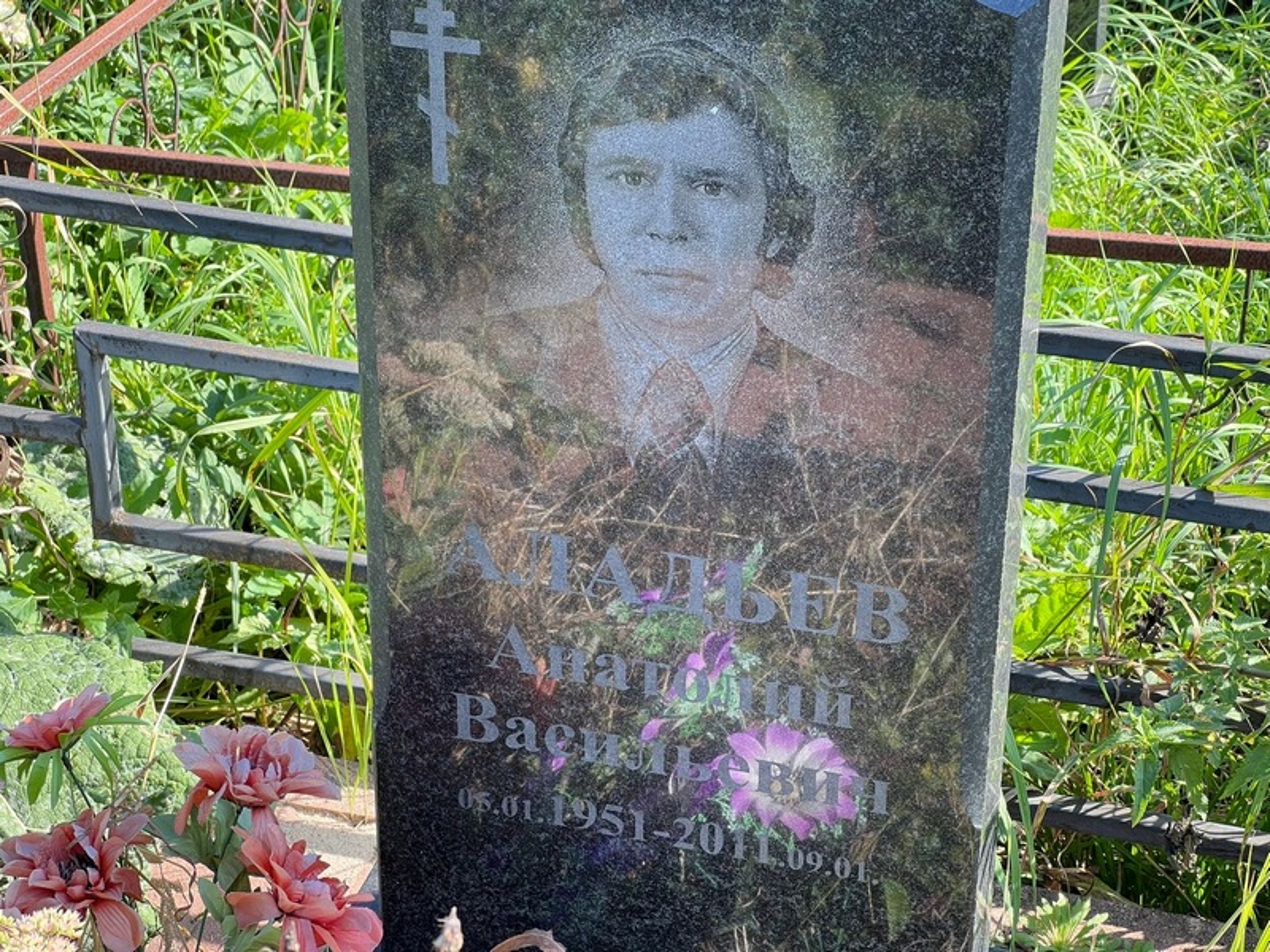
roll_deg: +0.6
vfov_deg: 19.1
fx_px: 2825
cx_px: 635
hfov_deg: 25.3
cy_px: 476
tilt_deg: -30.1
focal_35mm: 77
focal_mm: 9
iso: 32
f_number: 2.8
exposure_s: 1/99
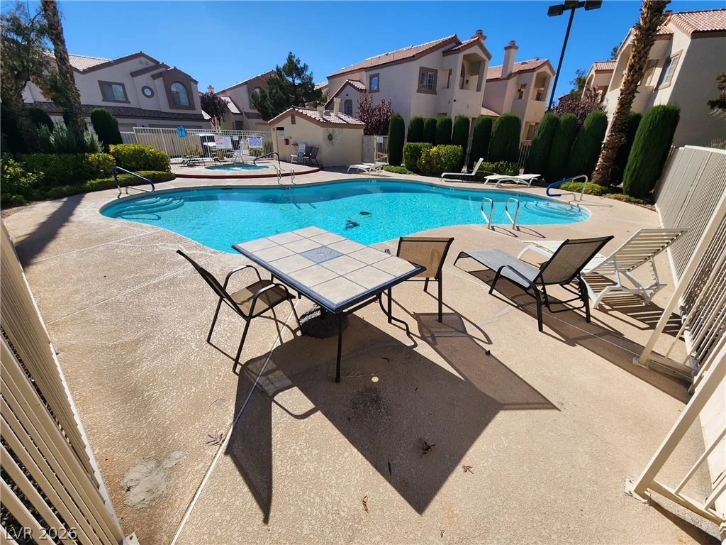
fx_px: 273
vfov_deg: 89.9
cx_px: 363
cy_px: 272
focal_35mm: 13
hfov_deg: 106.2
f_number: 2.2
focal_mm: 2.2
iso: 50
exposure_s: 1/2745
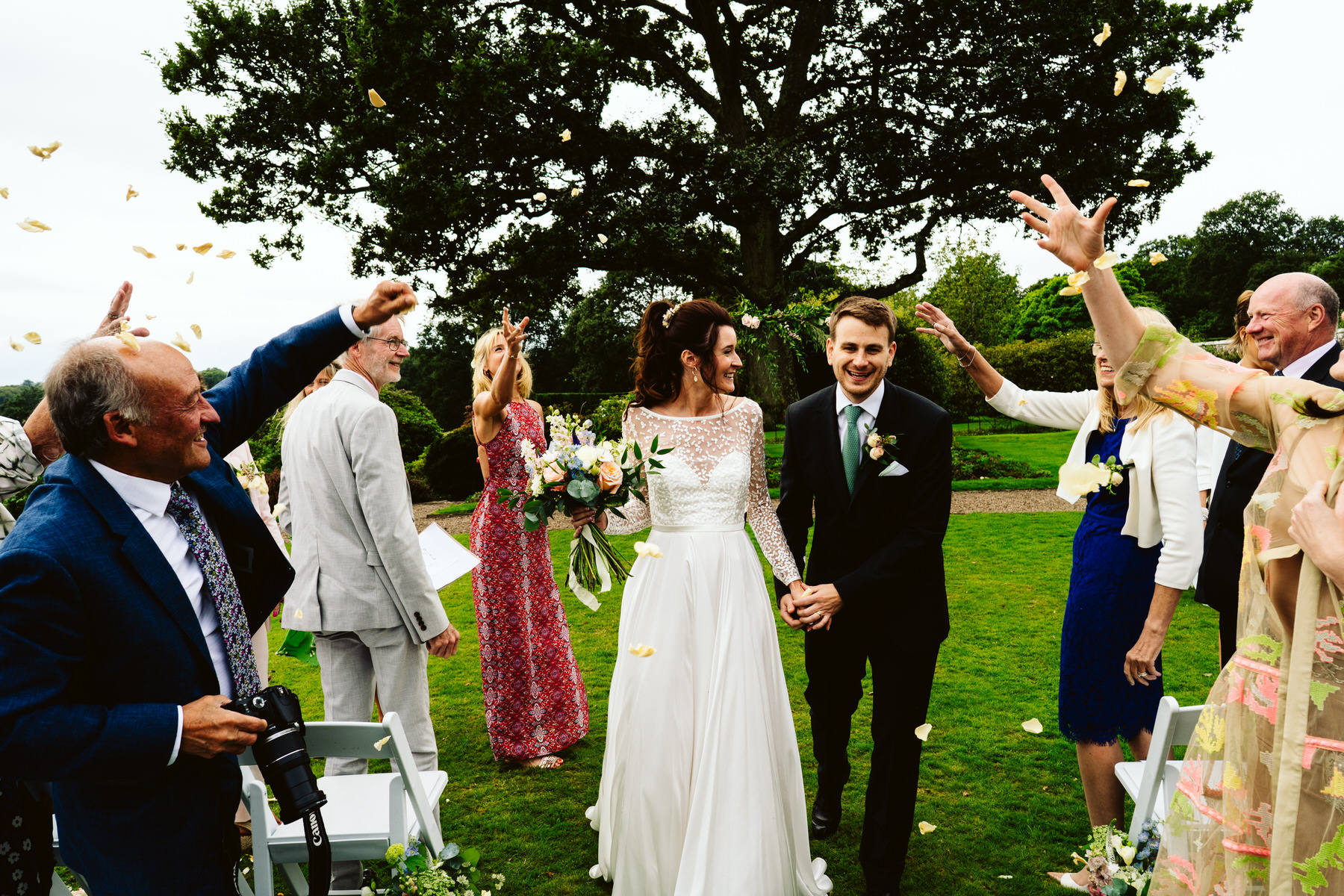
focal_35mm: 25
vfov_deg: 51.3
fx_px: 933
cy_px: 448
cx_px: 672
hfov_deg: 71.5
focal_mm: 25
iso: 160
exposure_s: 1/500
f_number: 6.3
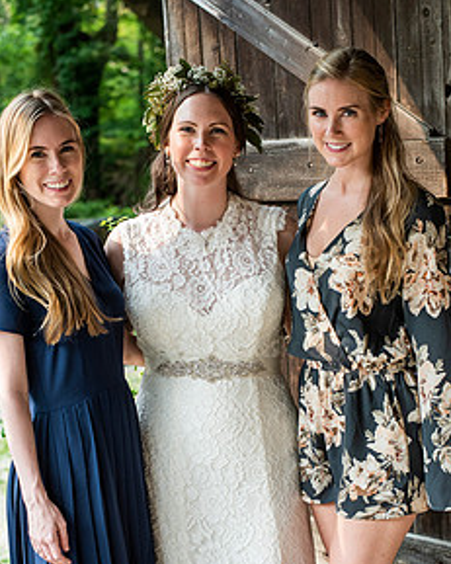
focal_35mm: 73
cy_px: 392
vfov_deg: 25.9
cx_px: 213
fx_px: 1219
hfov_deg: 21.0
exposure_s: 1/800
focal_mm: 50
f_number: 3.5
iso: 640
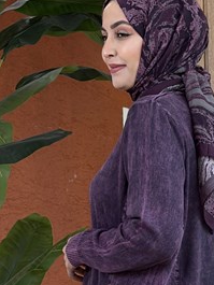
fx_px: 1392
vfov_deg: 11.6
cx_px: 188
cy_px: 290
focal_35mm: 169
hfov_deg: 8.8
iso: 100
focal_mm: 6.76
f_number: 1.78
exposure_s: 1/91
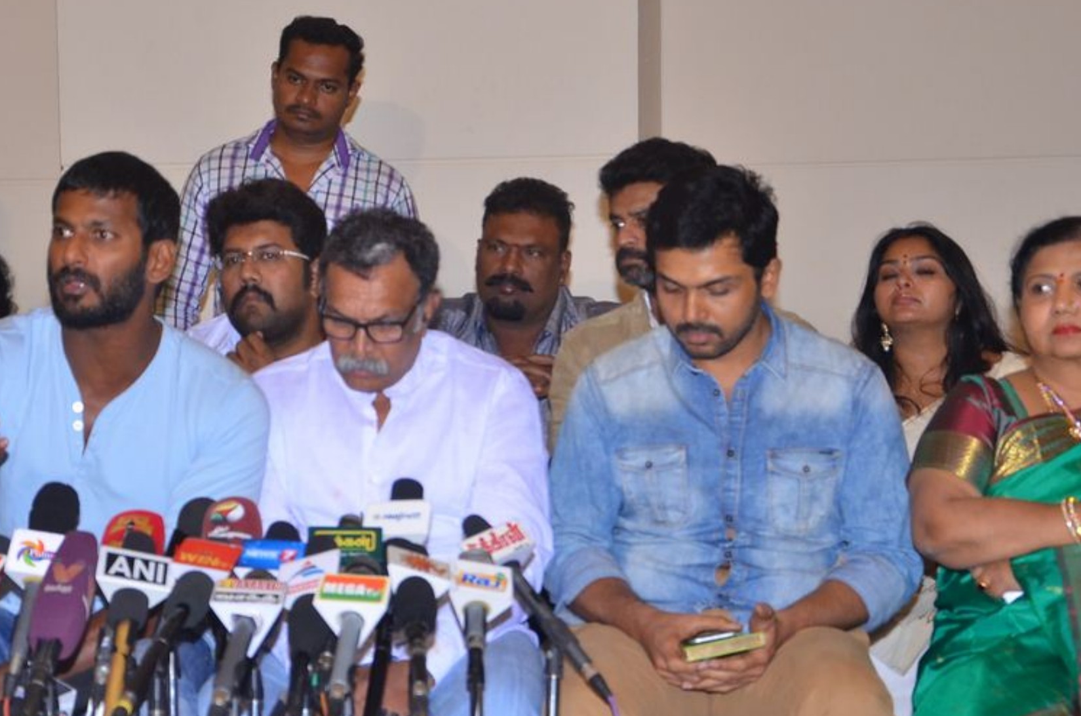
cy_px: 382
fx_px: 3086
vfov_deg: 13.2
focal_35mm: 103
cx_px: 390
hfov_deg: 19.8
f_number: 6.3
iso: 1100
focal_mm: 50
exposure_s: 1/160
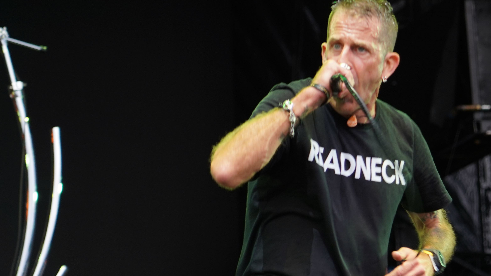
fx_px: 2369
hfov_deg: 11.8
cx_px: 417
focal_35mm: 182
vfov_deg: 6.7
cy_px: 122
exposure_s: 1/100
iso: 320
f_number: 4
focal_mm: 90
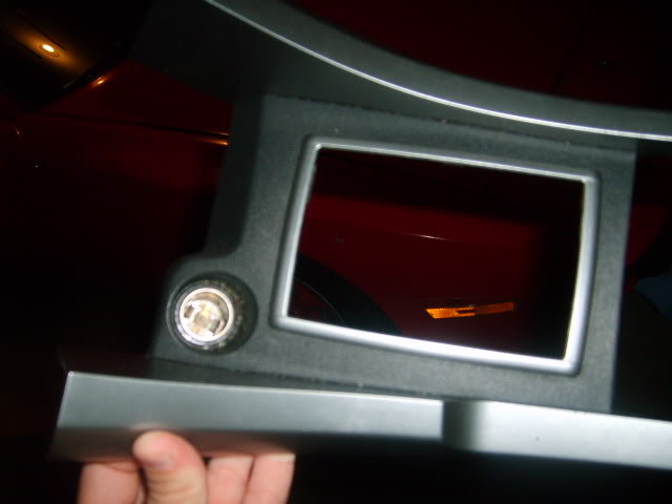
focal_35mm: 35
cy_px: 252
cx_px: 336
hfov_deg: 52.6
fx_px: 679
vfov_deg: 40.7
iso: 100
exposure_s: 1/45
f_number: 2.8
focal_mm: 5.8
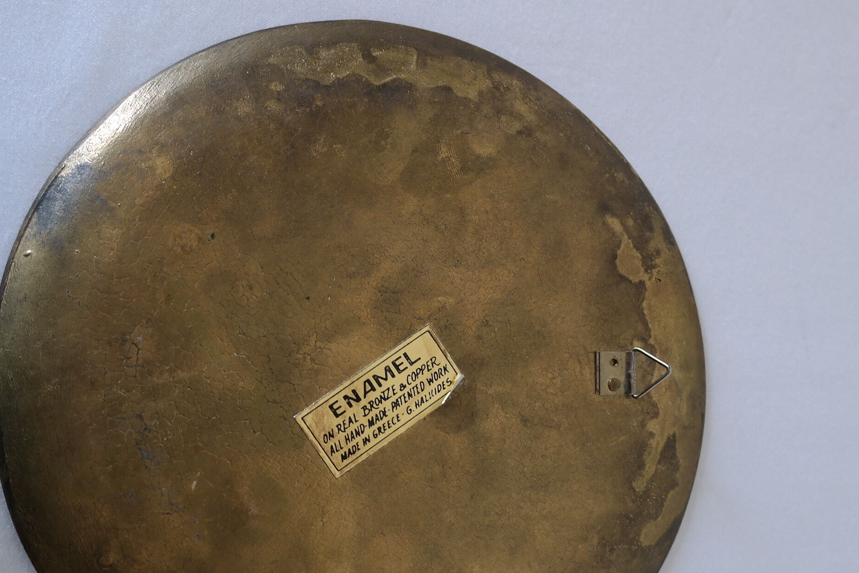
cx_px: 390
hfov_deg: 41.1
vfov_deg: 27.9
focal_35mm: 48
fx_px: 1145
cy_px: 376
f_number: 3.5
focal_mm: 20
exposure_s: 1/40
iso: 200
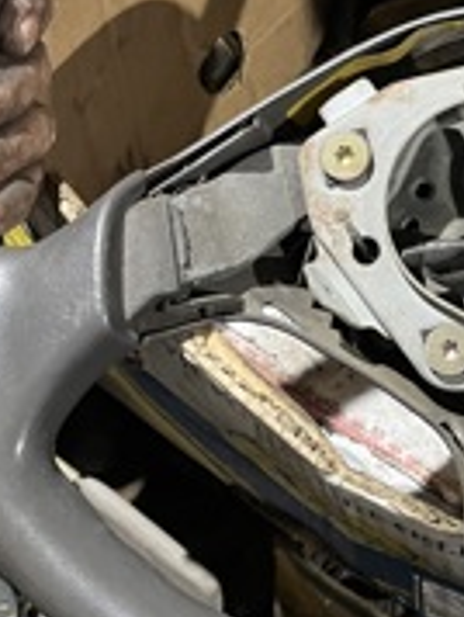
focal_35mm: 70
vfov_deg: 27.4
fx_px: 1248
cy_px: 153
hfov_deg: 19.8
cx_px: 551
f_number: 1.6
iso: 400
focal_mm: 5.1
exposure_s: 1/33
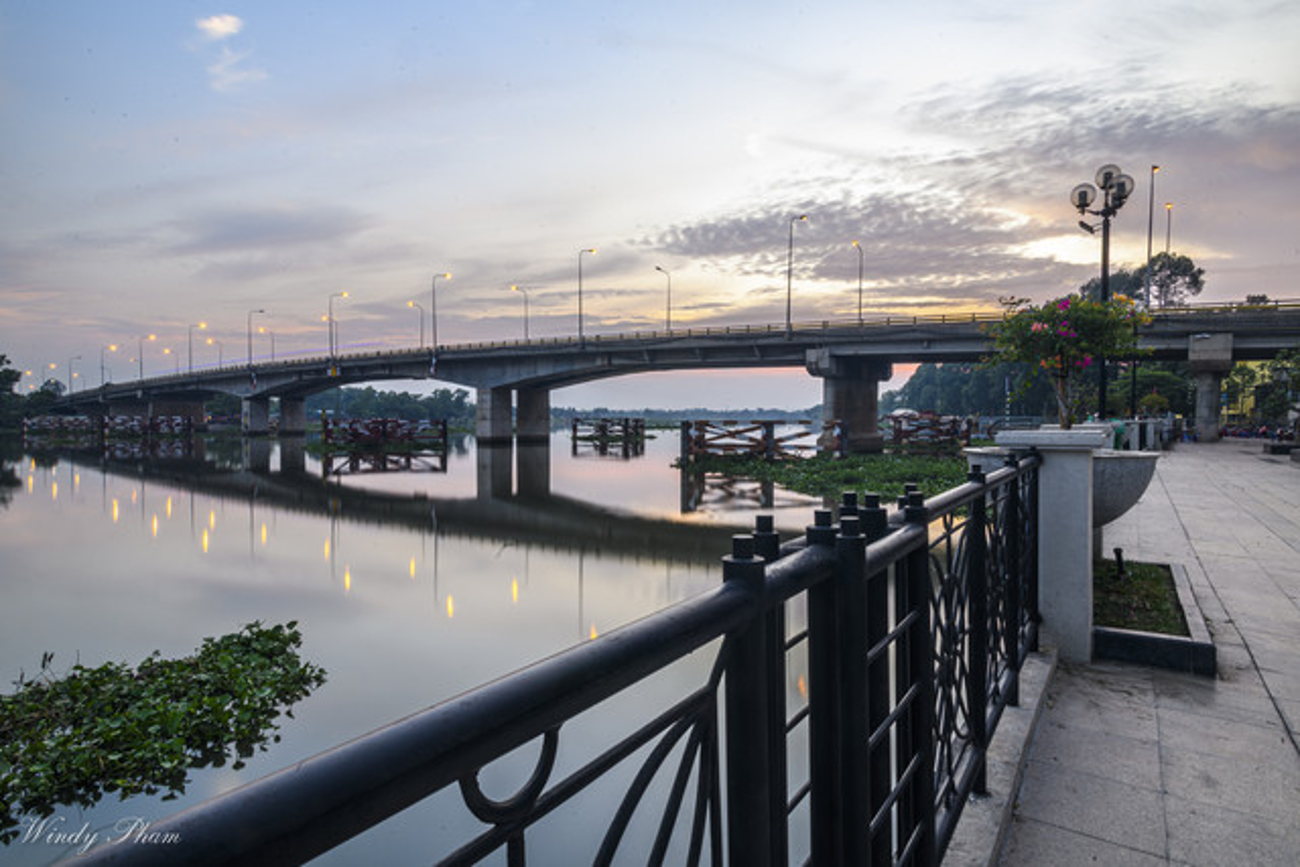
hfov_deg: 84.0
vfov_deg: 62.0
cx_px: 650
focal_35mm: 20
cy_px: 434
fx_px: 722
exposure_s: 10
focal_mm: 20
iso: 31
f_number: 22
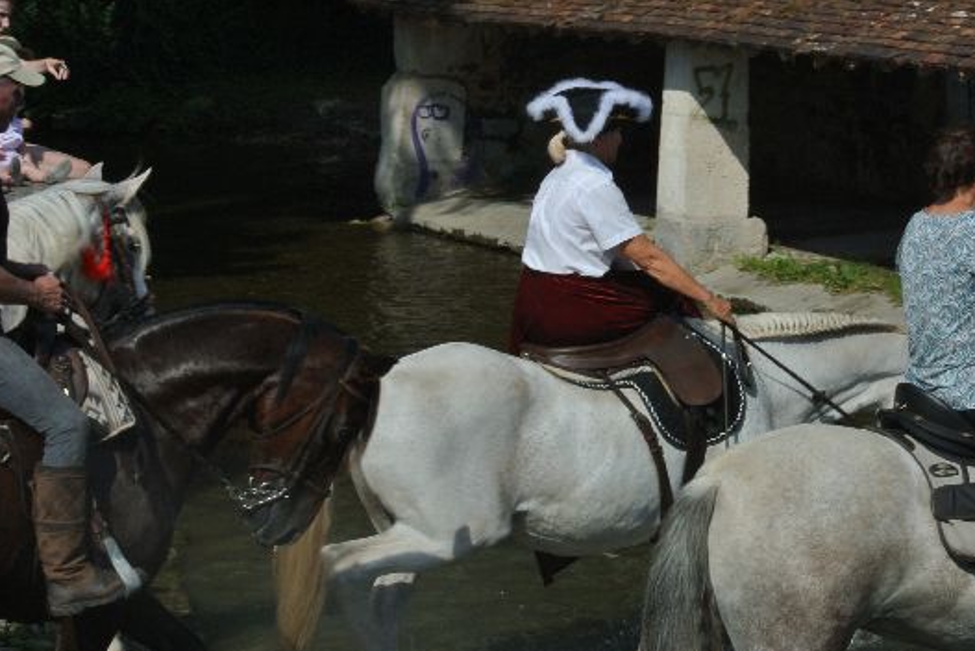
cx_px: 722
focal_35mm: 123
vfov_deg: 11.2
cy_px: 404
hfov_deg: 16.6
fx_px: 3333
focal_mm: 30
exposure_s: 1/100
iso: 100
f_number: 16
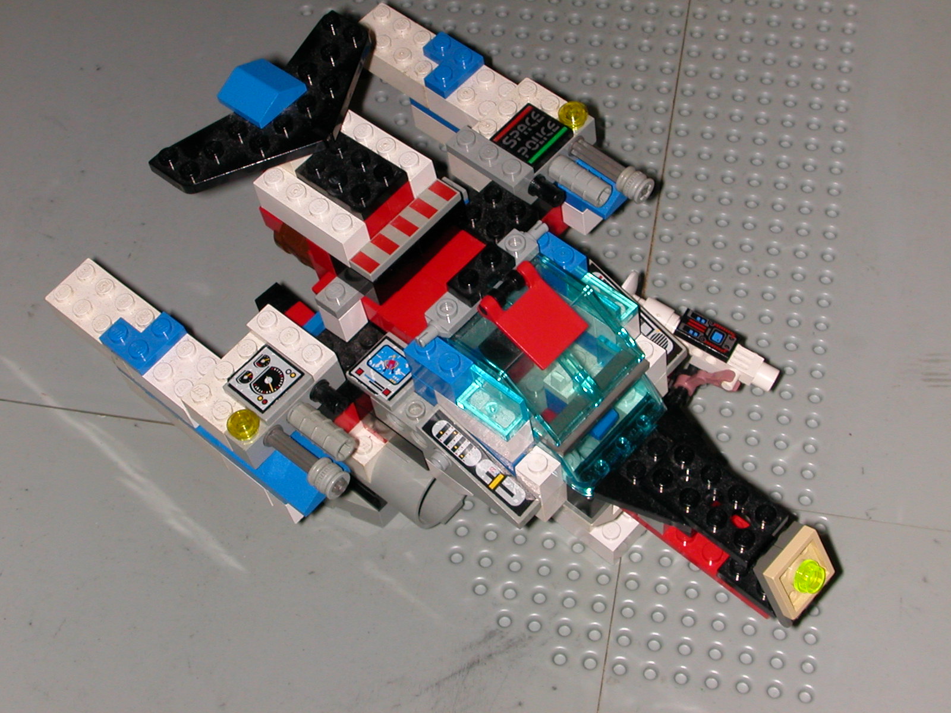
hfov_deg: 30.3
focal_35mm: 64
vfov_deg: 22.9
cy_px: 356
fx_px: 1758
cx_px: 476
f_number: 5.9
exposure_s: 1/59.9
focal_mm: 9.7
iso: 100
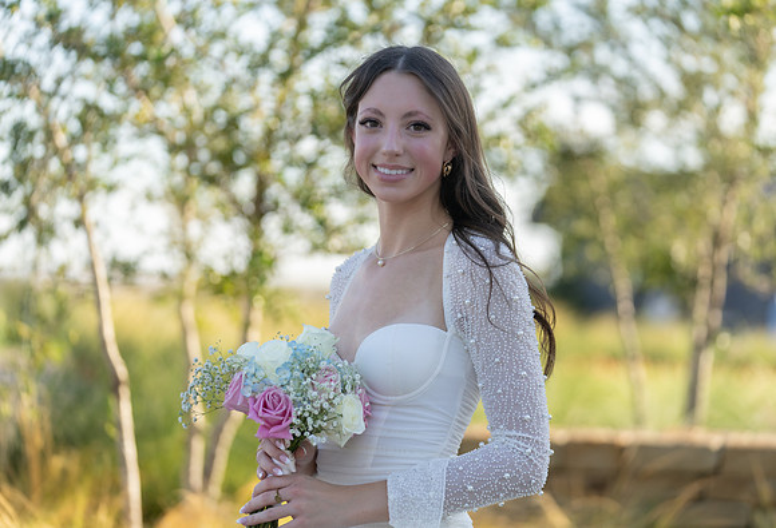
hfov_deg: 15.6
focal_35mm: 131
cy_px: 255
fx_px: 2837
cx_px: 409
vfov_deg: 10.6
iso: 100
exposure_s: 1/500
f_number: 2.8
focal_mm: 121
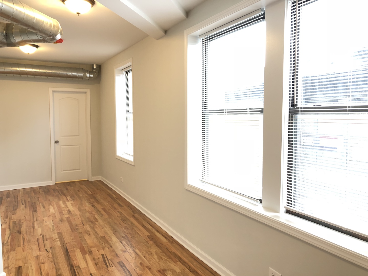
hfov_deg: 63.4
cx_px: 184
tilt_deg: -3.5
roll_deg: -0.2
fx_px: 298
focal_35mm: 28
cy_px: 138
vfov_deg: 49.7
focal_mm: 4
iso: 40
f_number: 1.8
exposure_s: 1/20
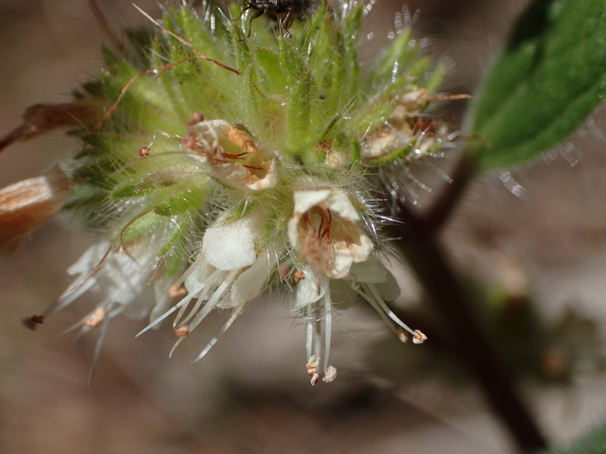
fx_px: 1401
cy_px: 227
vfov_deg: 18.4
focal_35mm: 80
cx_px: 303
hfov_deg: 24.4
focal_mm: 14.41
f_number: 4.4
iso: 100
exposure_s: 1/1250
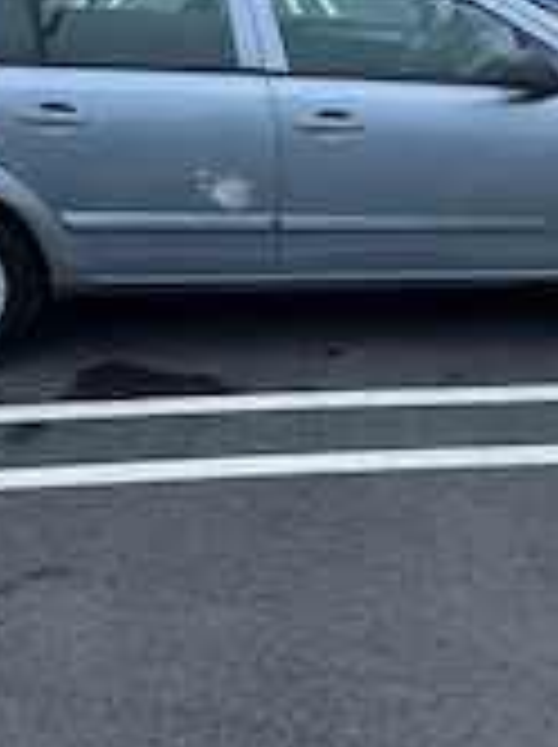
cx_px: 320
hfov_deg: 25.1
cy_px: 158
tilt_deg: -12.9
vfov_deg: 32.4
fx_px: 1250
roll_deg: +0.9
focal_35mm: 58
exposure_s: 1/120
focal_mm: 6.86
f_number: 1.78
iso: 250
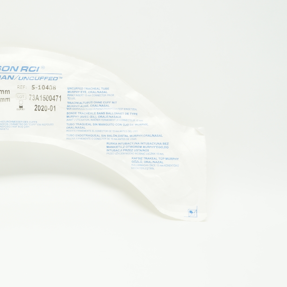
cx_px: 10
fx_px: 807
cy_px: 132
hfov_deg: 19.7
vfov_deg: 20.2
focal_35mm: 86
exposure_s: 1/15
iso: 400
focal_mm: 34
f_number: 11
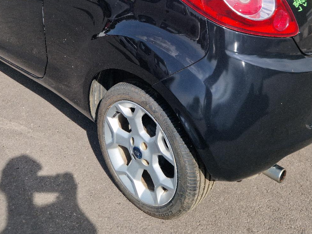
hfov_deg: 44.8
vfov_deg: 32.6
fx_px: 378
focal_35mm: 42
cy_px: 24
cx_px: 155
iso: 50
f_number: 1.8
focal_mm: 5.4
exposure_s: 1/1429
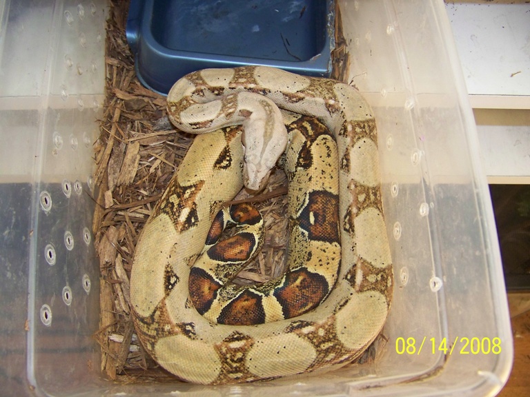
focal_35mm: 36
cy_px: 198
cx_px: 265
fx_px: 551
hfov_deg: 51.4
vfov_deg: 39.7
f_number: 2.8
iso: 200
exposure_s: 1/30
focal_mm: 5.85
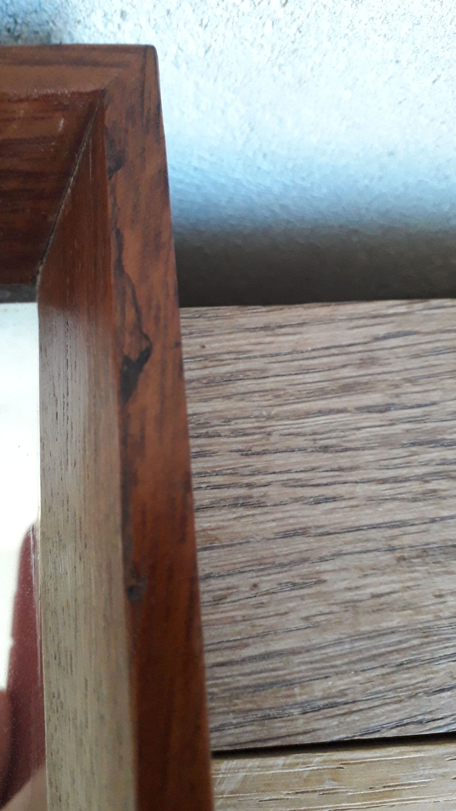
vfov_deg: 64.3
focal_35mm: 30
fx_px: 645
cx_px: 203
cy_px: 402
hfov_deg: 38.9
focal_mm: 3.6
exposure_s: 1/25
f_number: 1.9
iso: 250
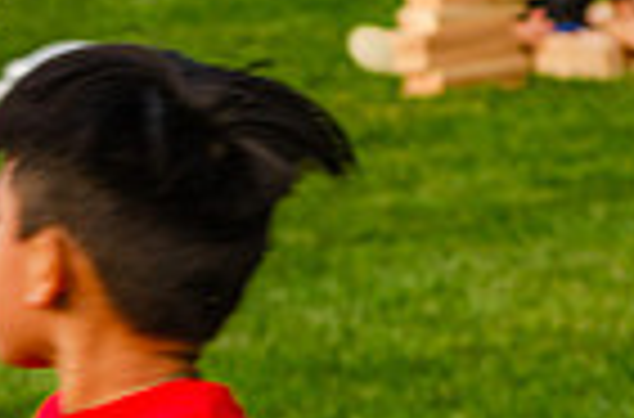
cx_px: -157
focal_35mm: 650
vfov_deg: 2.1
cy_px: -144
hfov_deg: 3.2
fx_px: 11409
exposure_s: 1/200
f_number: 7.1
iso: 200
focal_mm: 105
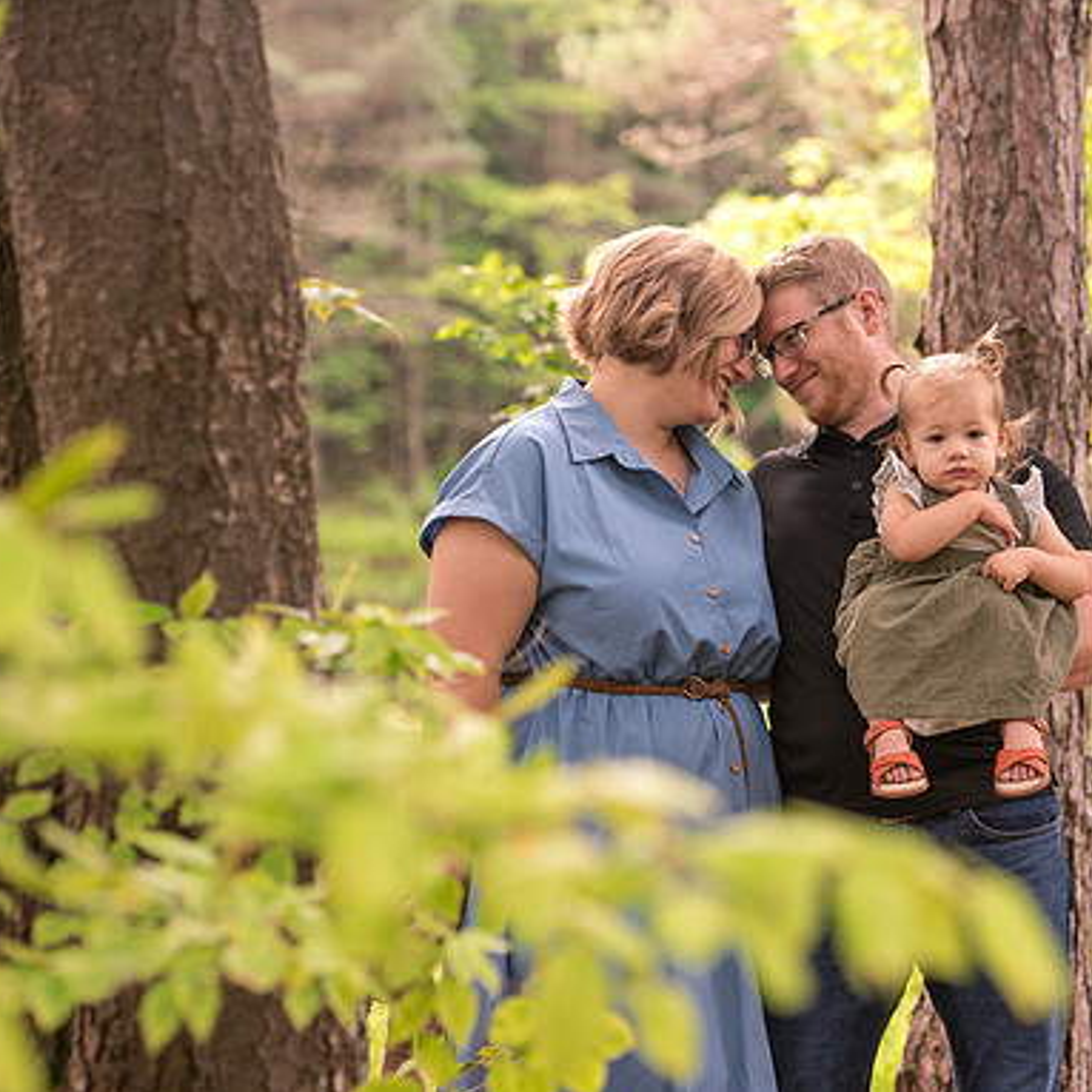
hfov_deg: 15.0
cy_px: 543
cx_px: 736
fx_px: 4140
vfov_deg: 15.0
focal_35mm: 116
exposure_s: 1/200
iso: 400
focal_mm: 90
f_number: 4
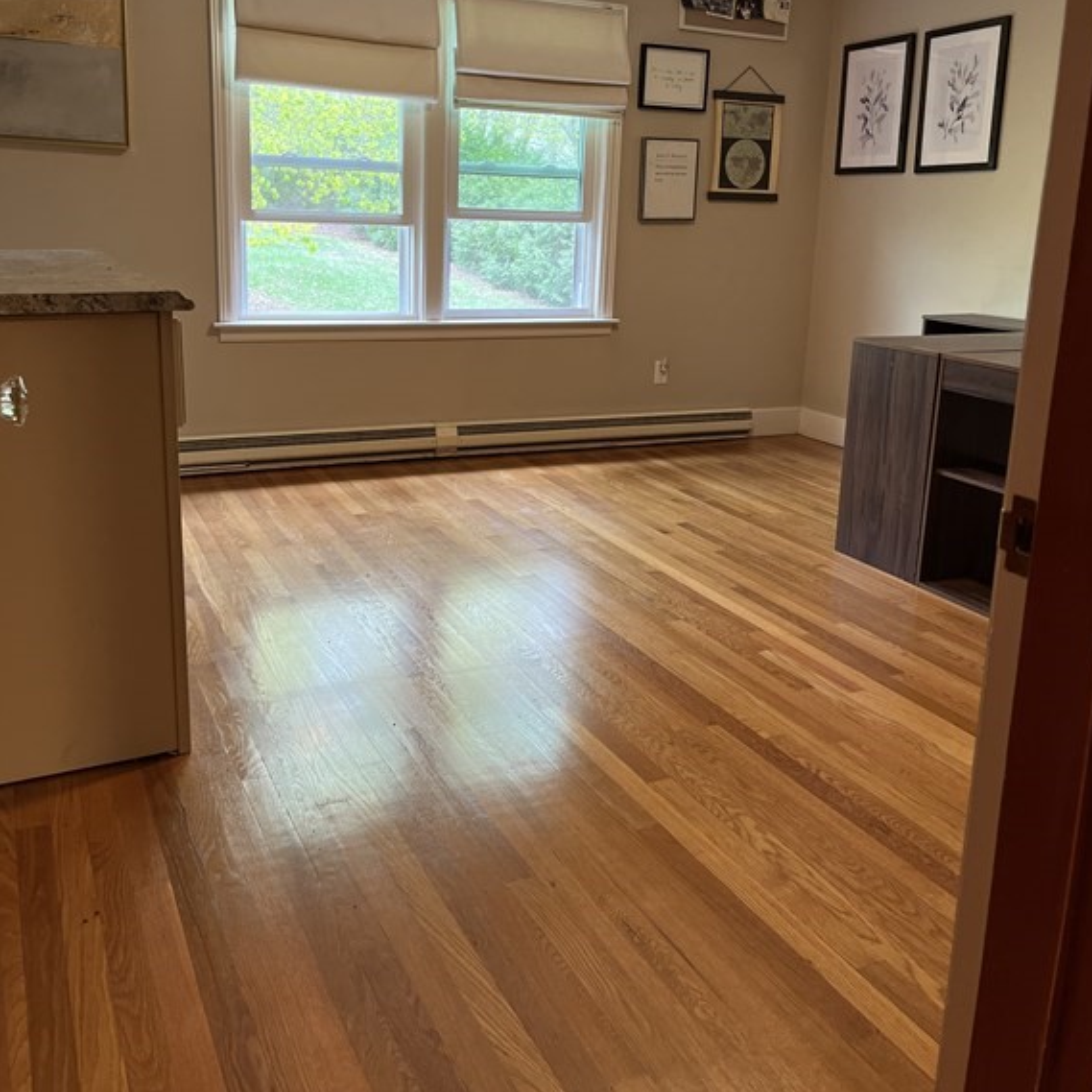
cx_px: 549
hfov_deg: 52.5
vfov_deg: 52.0
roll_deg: -0.8
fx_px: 1106
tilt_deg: -9.9
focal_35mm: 31
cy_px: 418
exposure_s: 1/60
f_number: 1.6
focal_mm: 5.1
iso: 125
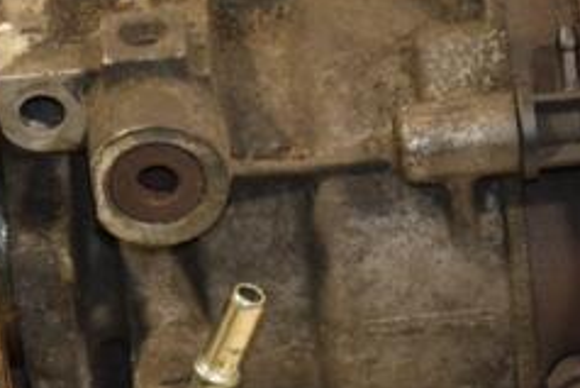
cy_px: 225
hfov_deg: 6.8
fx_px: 4868
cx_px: 266
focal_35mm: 302
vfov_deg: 4.6
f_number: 5.3
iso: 800
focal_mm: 80
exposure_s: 1/100
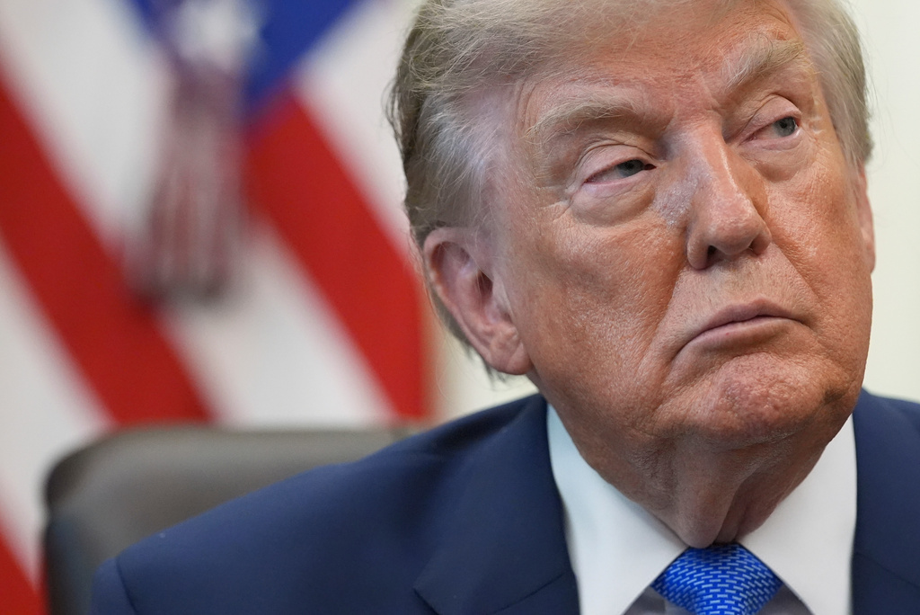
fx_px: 6392
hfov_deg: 8.2
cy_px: 308
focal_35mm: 250
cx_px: 460
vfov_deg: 5.5
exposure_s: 1/320
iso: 5000
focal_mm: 167
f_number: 3.5
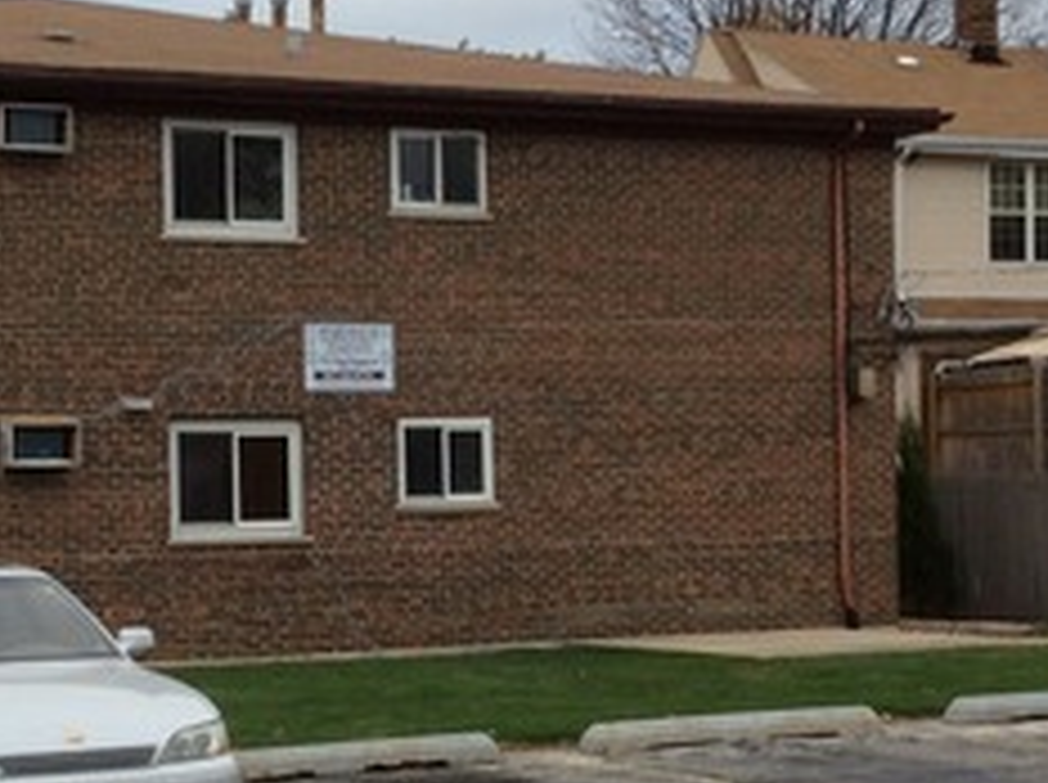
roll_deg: +0.6
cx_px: 351
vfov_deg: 16.7
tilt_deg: -3.0
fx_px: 2660
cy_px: 464
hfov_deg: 22.2
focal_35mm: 88
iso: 32
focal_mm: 3.3
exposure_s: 1/235
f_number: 2.4
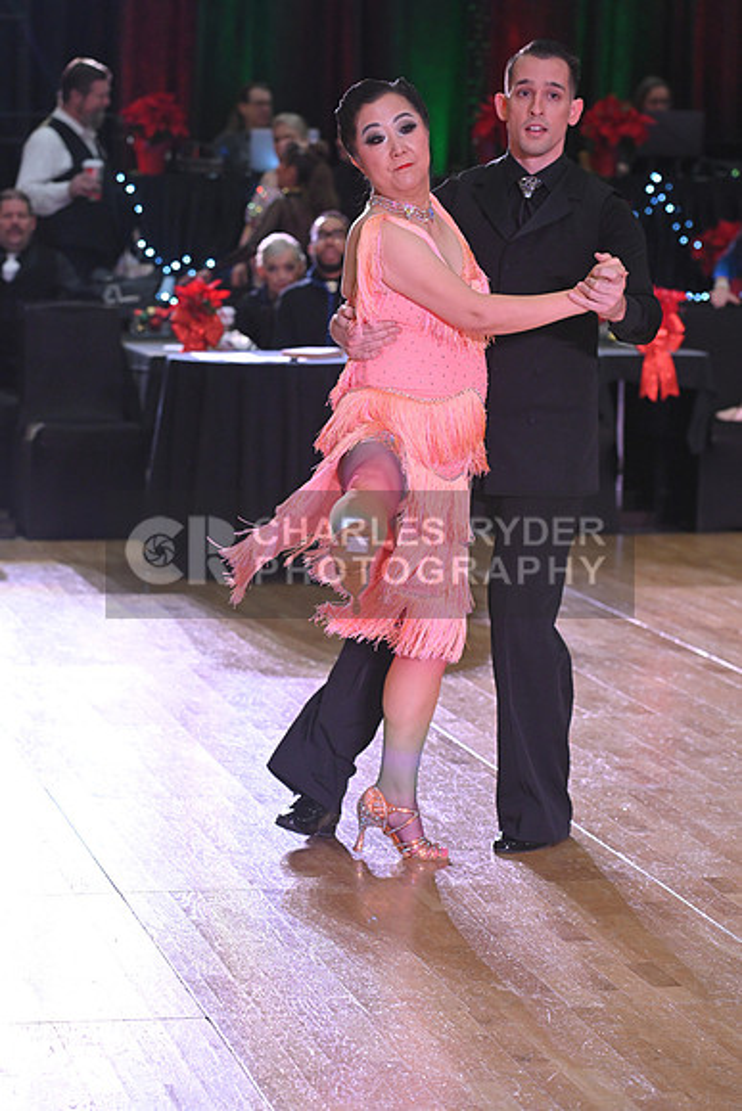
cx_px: 371
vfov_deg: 17.1
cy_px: 556
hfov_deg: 11.4
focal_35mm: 120
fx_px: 3707
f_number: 5
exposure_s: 1/320
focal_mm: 120
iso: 2000
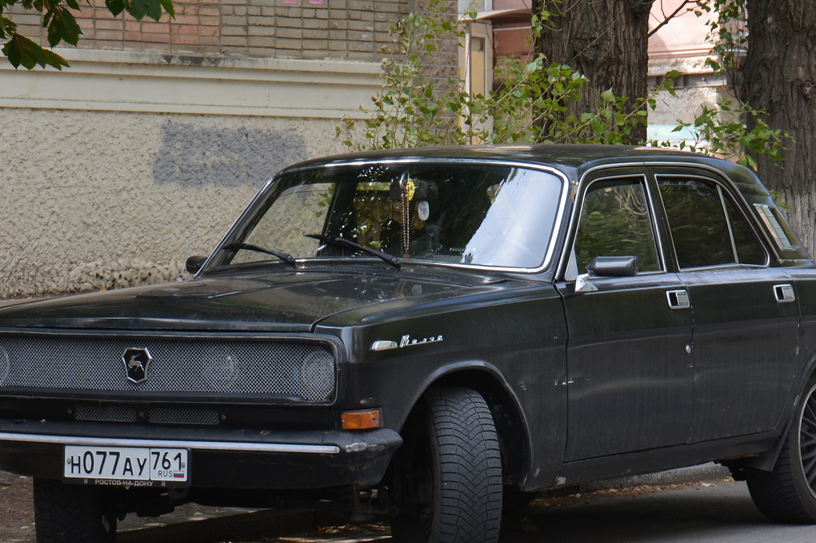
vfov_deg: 10.2
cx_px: 435
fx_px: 3036
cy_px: 237
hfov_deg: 15.3
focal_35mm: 134
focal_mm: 62
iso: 200
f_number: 6.3
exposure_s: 1/160
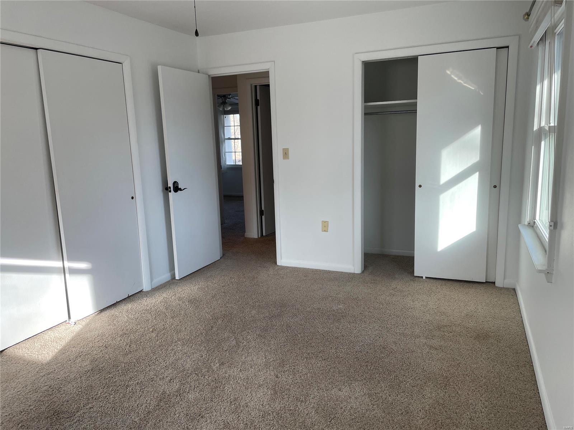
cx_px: 287
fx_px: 431
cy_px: 215
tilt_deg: -9.7
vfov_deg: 53.1
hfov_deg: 67.3
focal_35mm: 26
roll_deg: +1.5
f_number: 1.6
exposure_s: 1/121
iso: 50
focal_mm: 4.2
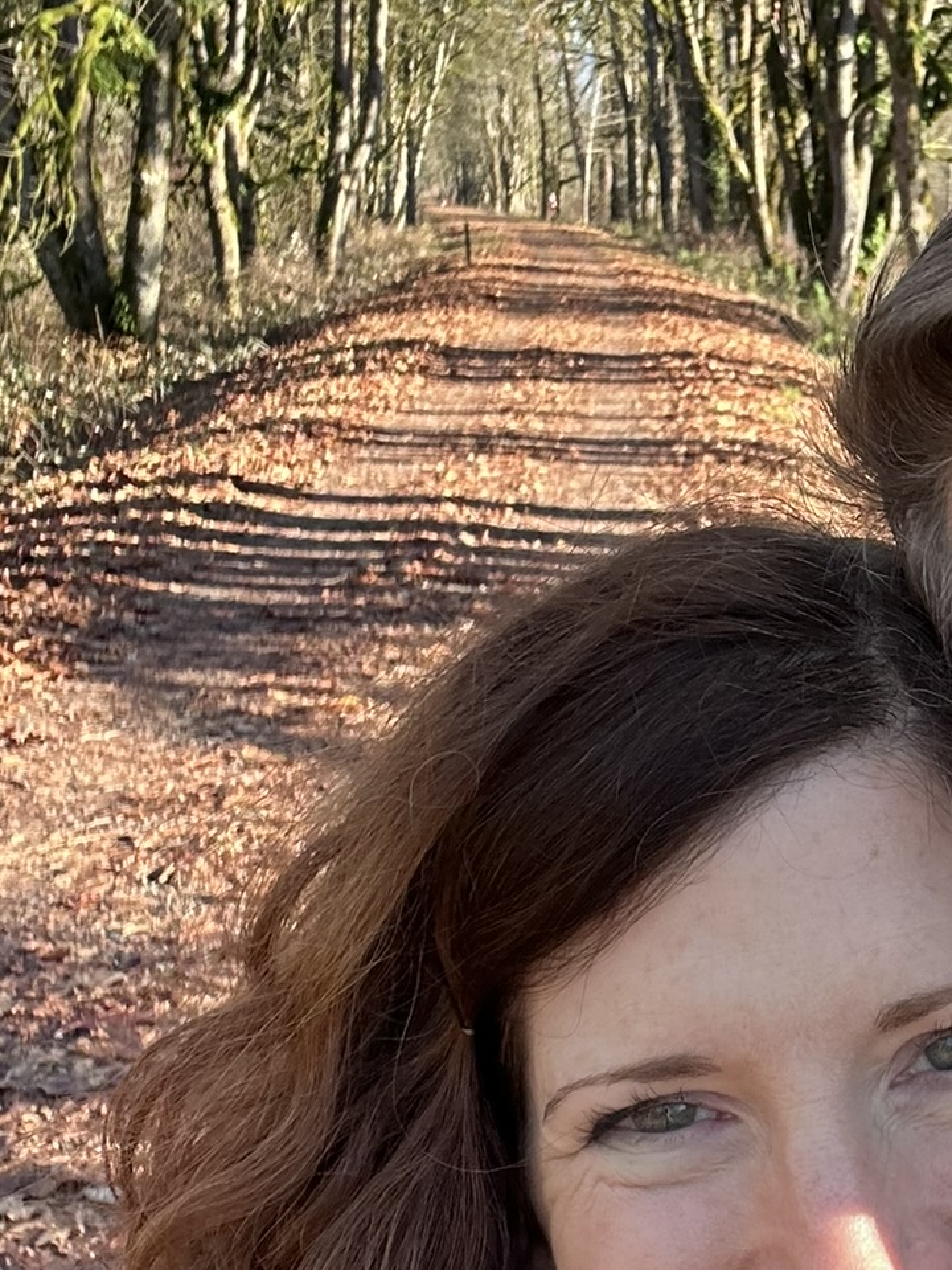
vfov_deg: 30.2
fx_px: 2347
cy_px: 698
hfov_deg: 22.3
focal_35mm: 64
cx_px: 889
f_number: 1.9
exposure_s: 1/121
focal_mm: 2.69
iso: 32
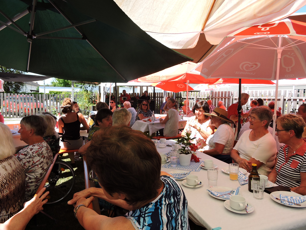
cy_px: 115
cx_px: 153
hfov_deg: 71.6
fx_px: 212
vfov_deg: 56.8
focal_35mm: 24
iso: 100
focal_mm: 4.3
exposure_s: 1/400
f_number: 3.3
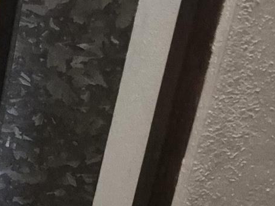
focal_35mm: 154
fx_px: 1223
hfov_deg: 10.6
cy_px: -326
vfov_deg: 8.6
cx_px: -435
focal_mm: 5.4
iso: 1600
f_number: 1.8
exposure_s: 1/120
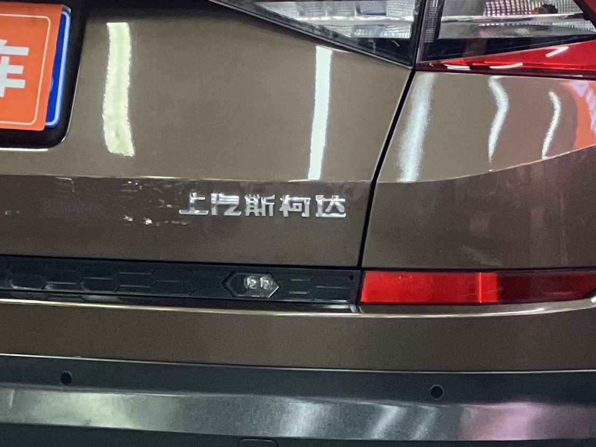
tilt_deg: -5.3
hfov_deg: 7.2
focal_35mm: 275
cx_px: 478
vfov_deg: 5.4
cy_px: 28
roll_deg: +1.7
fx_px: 4735
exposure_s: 1/33
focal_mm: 9
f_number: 2.8
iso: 250
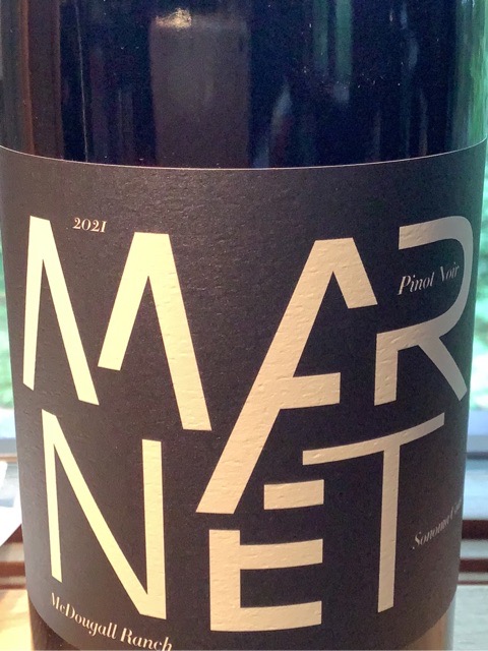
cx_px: 244
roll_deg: +0.5
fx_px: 639
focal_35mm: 34
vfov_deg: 54.0
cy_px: 326
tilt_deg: -18.2
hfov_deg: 41.8
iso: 200
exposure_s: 1/50
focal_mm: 3.3
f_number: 2.4
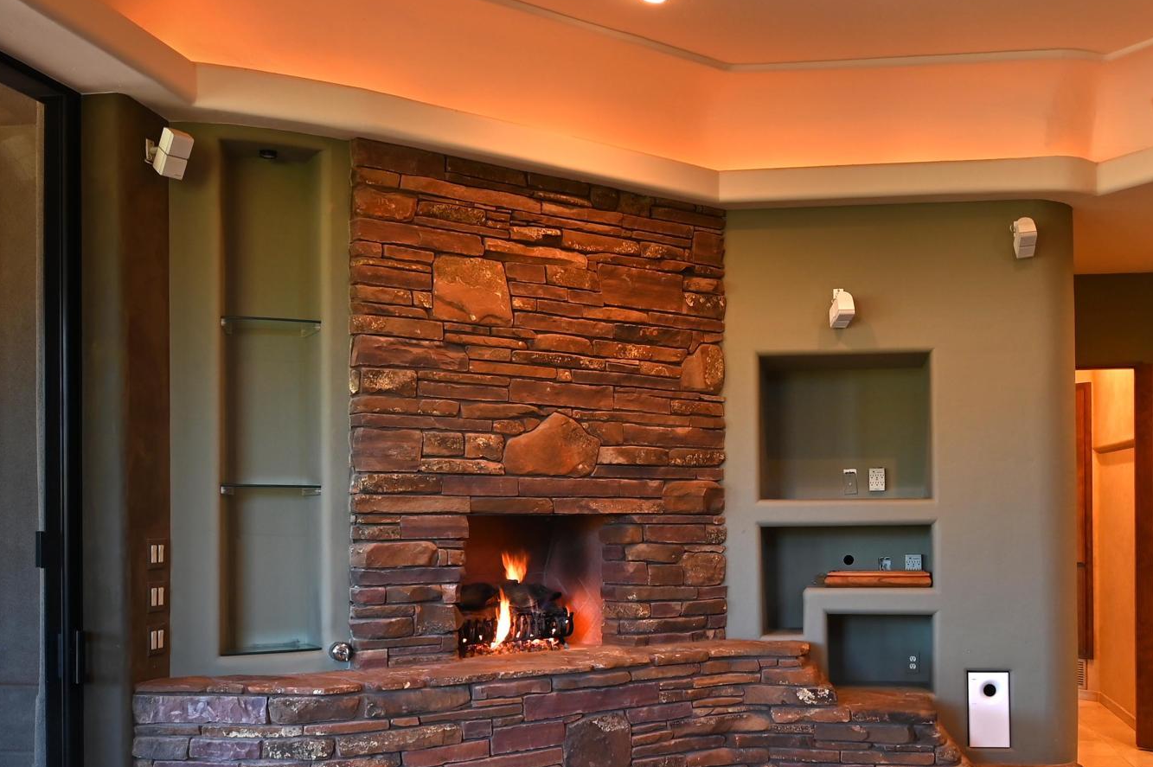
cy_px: 452
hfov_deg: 52.8
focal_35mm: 36
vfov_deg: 36.7
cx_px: 696
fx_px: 1152
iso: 100
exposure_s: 1/20
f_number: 9
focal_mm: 16
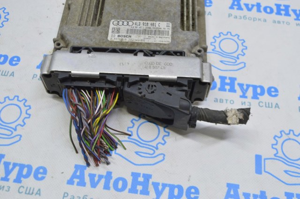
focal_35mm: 40
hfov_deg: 48.0
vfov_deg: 32.9
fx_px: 337
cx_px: 150
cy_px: 100
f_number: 5.6
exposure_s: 1/20
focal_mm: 27
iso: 400
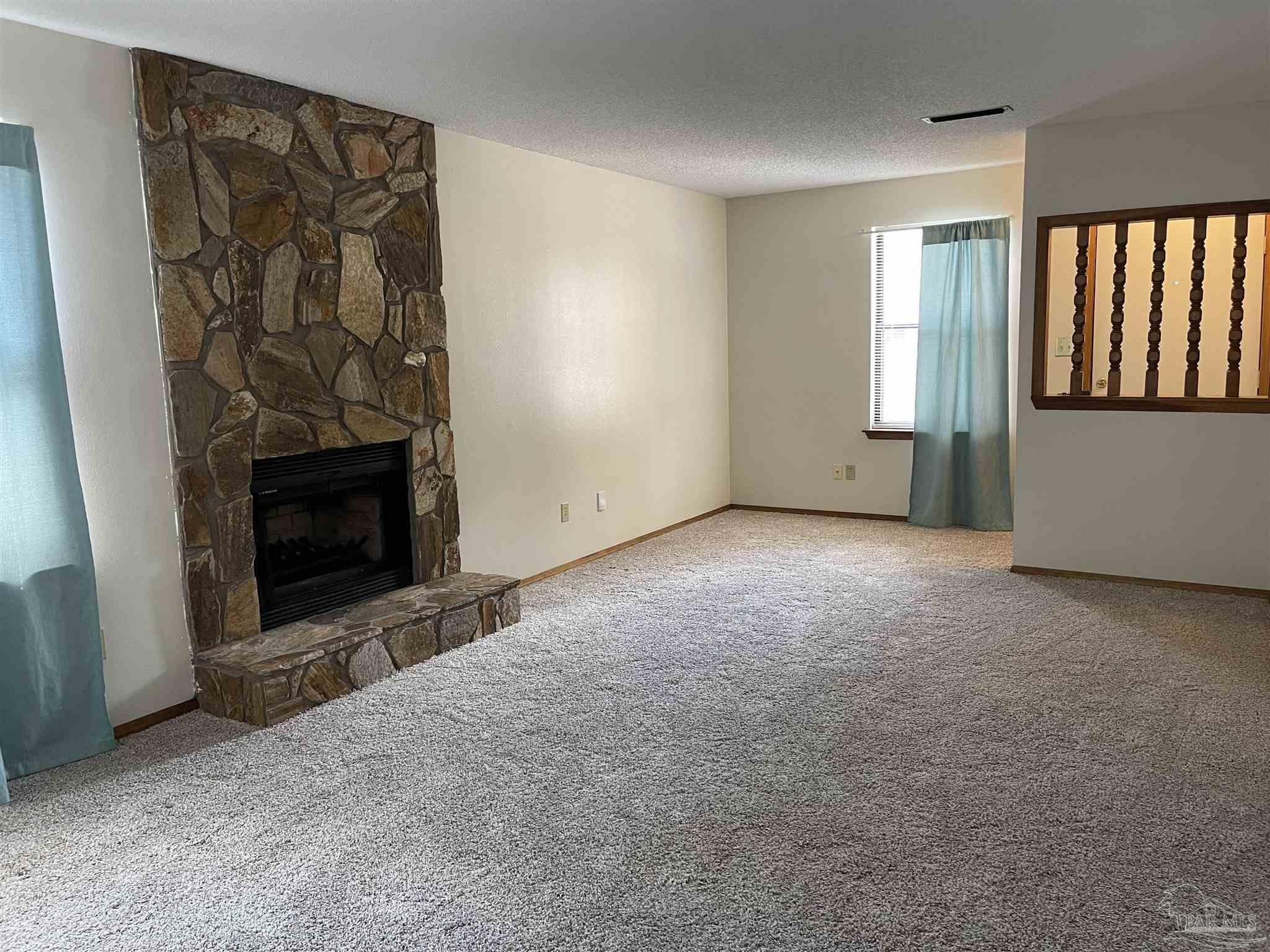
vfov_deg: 53.1
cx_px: 635
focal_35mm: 26
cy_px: 476
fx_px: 954
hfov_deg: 67.3
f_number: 1.6
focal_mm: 5.1
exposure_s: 1/60
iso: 160
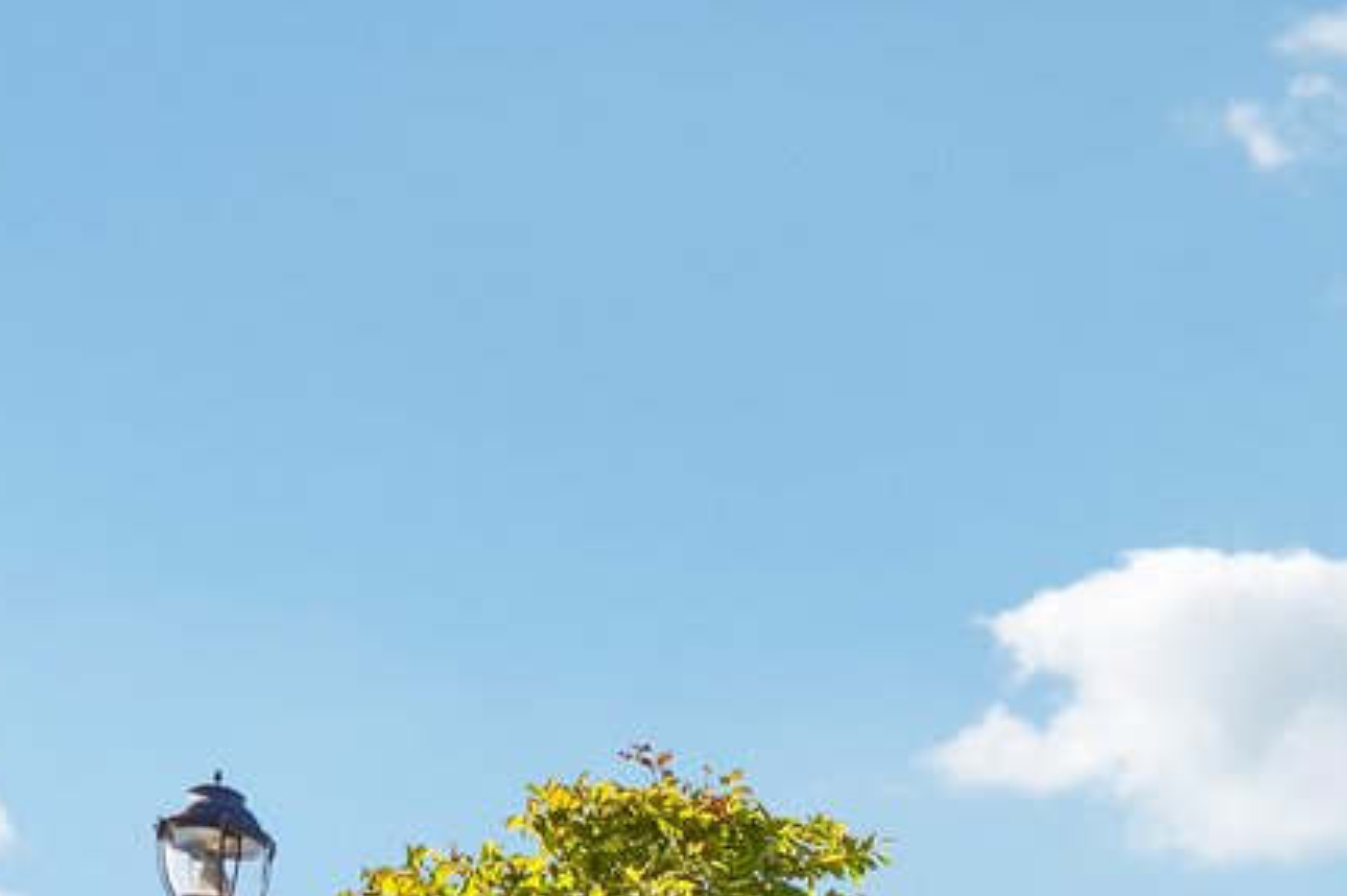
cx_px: 1911
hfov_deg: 20.9
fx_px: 3189
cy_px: 1784
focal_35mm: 85
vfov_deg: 13.7
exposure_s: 1/800
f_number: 8
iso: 640
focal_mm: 17.9
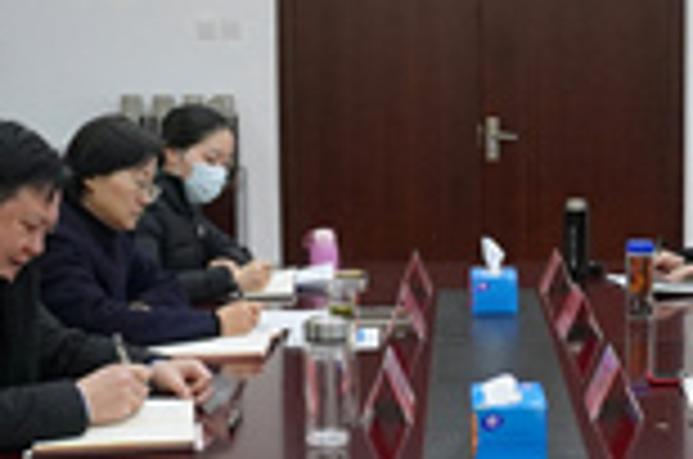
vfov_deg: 17.4
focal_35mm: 78
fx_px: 1498
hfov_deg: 25.9
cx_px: 450
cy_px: 299
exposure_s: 1/160
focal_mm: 16
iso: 1250
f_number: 4
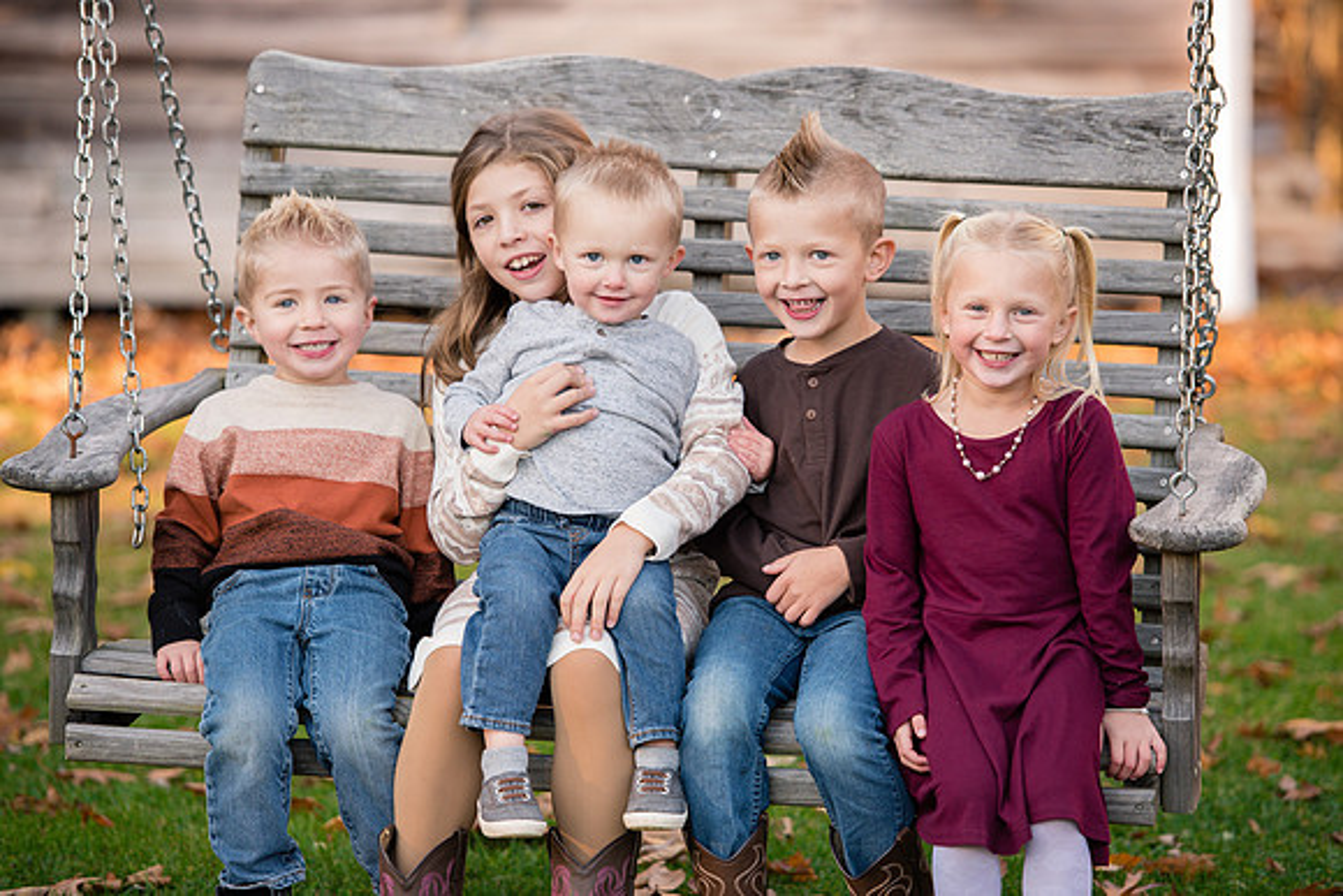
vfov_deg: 8.3
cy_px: 448
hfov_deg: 12.4
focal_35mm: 165
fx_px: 6157
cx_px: 672
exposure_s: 1/250
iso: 500
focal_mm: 165
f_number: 3.5
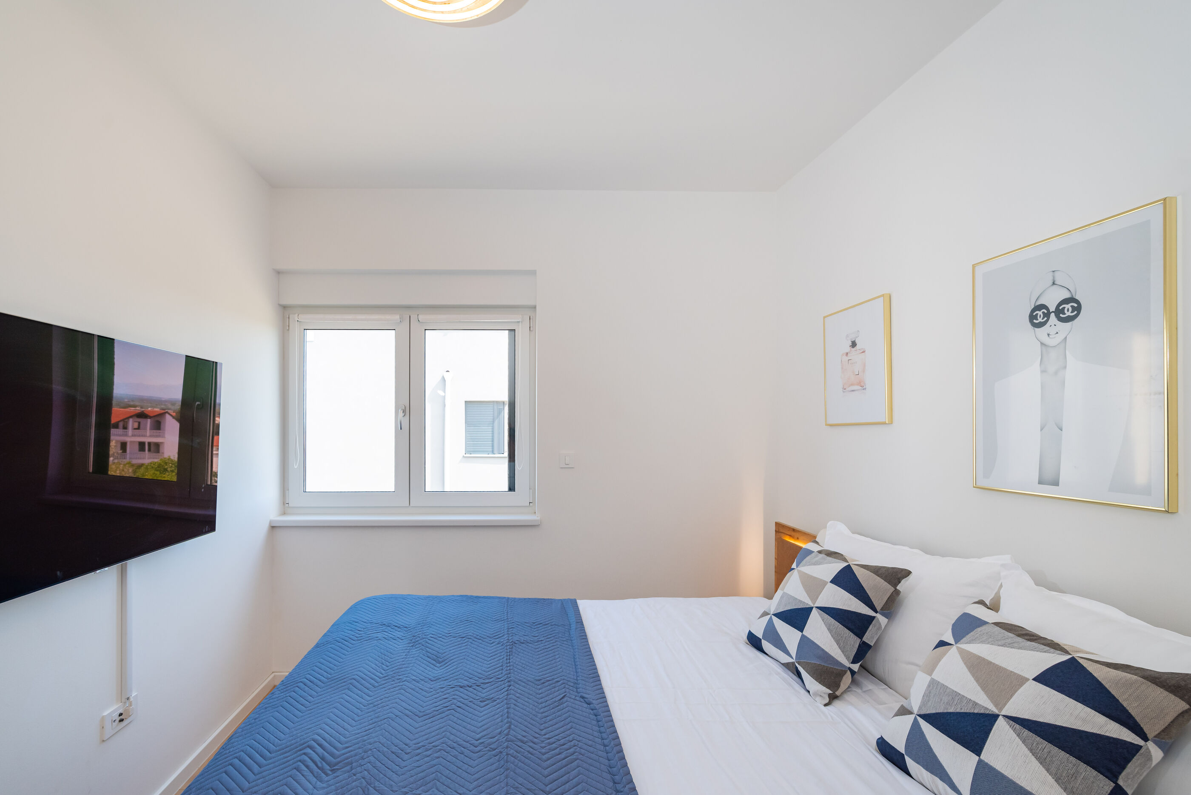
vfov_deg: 77.4
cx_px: 596
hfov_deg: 100.4
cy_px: 398
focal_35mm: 15
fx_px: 496
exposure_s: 1/125
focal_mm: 15
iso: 800
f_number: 7.1
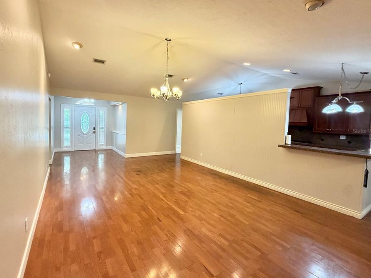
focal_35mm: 16
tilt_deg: -3.1
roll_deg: -1.3
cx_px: 166
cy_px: 131
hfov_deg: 94.2
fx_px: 171
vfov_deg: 78.0
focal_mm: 2.22
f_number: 2.2
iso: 250
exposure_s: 1/60
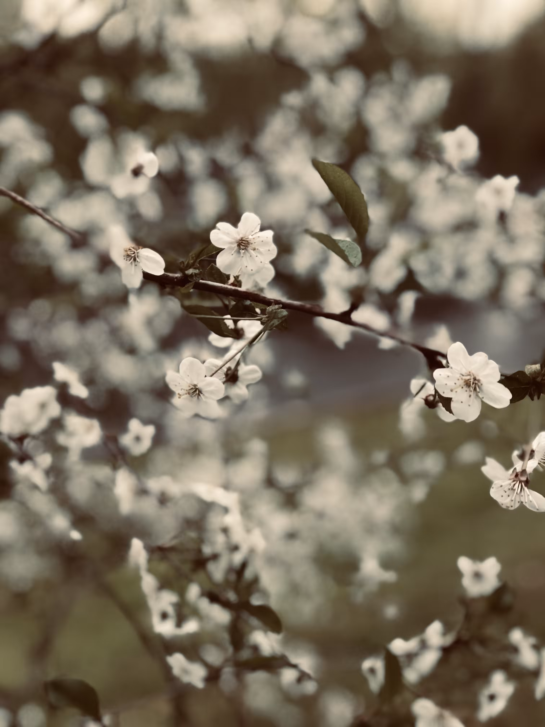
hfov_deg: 25.7
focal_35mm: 57
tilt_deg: -12.4
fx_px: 1197
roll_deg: +0.1
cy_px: 364
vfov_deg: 33.8
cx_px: 272
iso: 50
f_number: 2.8
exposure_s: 1/50
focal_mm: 6.6
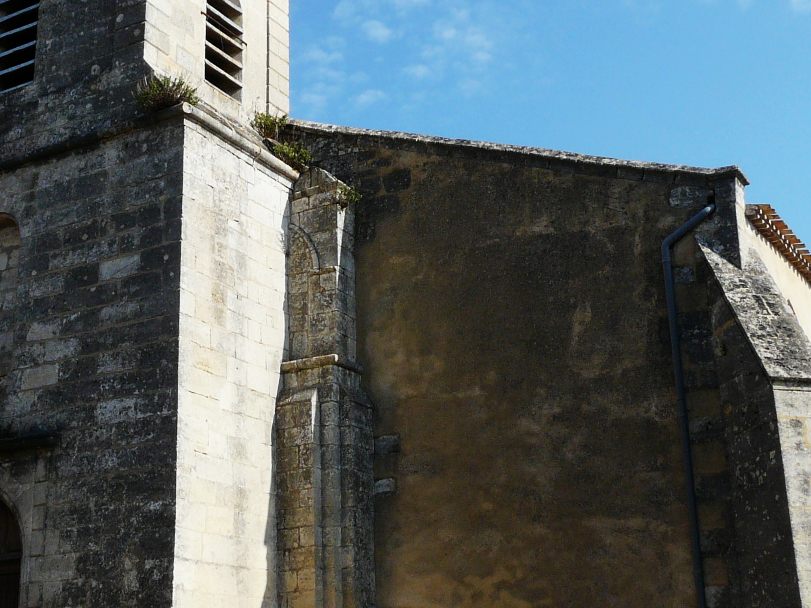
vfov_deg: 26.0
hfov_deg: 34.2
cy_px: 229
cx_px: 322
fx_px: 1312
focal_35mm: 56
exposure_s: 1/400
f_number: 5.6
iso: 100
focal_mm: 4.6
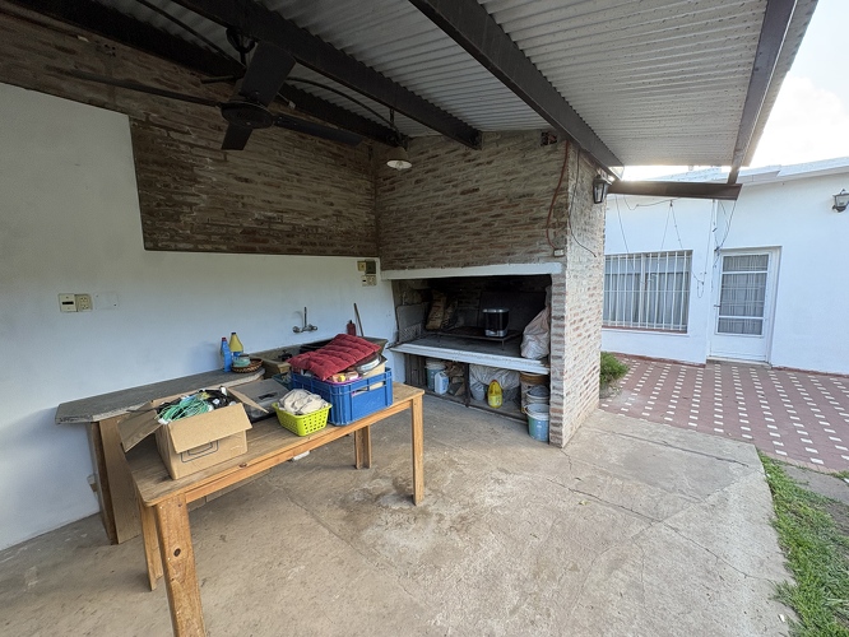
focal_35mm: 14
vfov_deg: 85.7
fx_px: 343
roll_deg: +2.5
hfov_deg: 102.0
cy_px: 318
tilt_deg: -7.4
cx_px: 424
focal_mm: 2.22
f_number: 2.2
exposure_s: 1/99
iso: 100
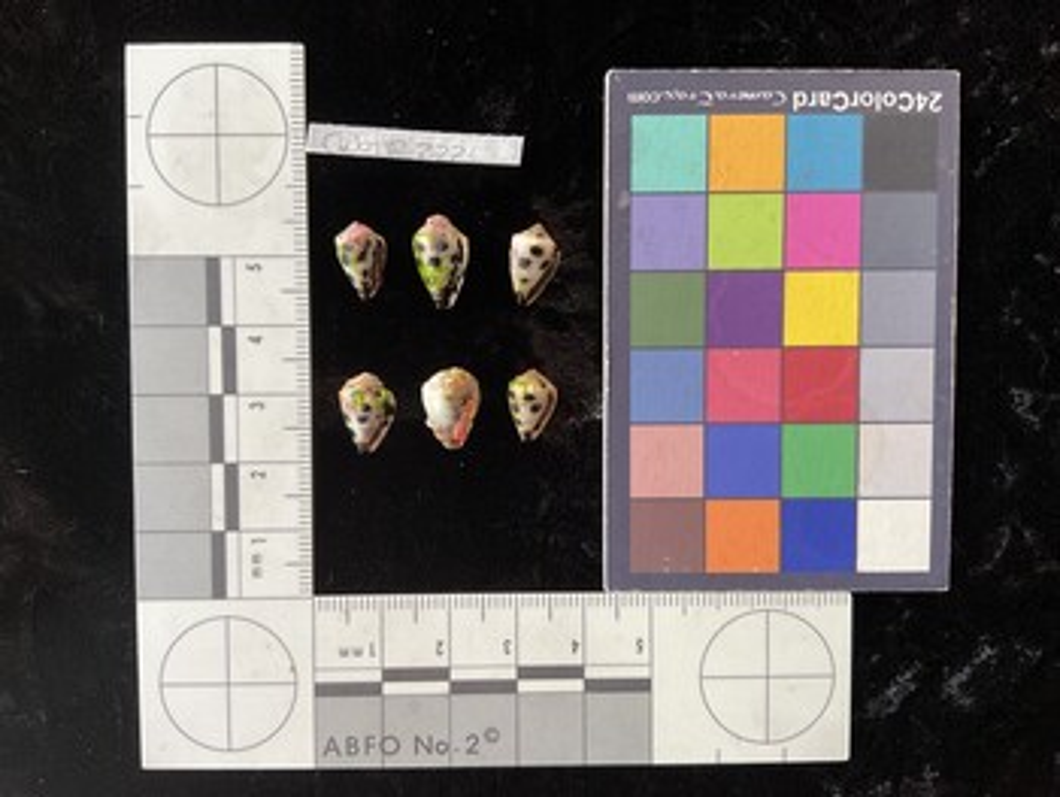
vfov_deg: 48.3
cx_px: 530
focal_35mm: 29
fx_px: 889
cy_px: 398
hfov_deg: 61.6
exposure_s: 1/120
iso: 64
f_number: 1.8
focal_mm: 3
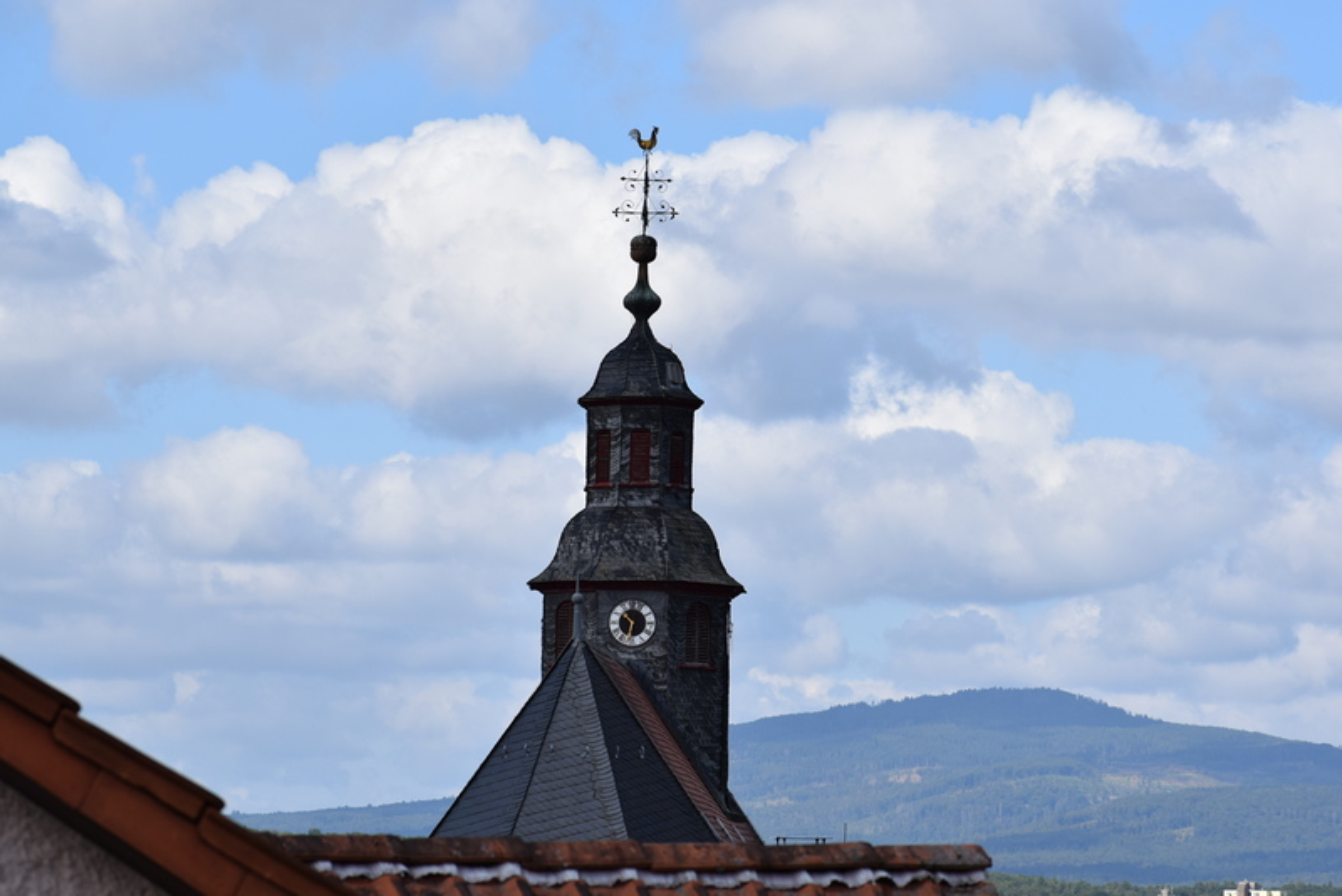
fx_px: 6265
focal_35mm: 168
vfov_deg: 8.2
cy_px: 448
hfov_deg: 12.2
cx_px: 671
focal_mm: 112
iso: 200
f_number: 11
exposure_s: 1/500
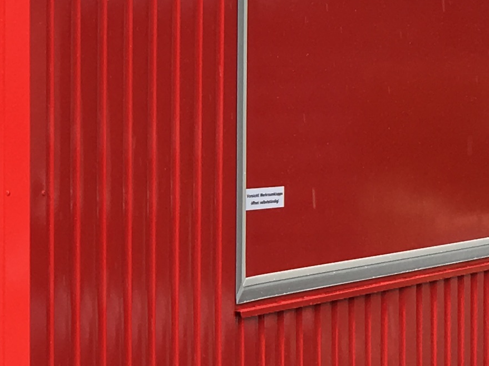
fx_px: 1879
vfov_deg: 11.1
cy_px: 212
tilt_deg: -1.1
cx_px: -54
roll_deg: +0.7
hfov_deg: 14.5
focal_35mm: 133
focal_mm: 4.15
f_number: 2.2
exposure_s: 1/527
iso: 25
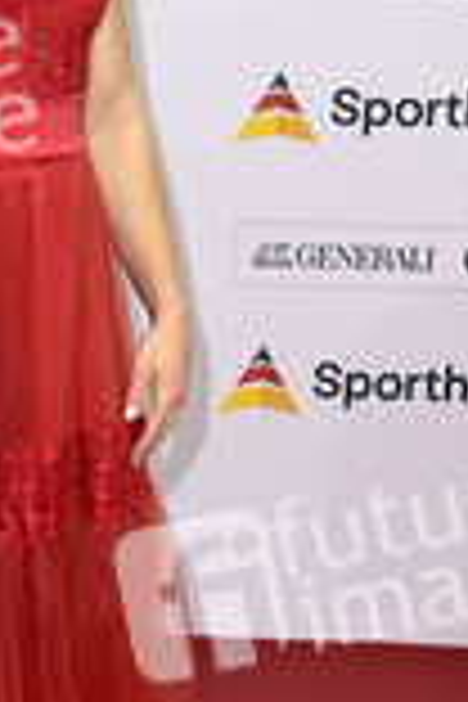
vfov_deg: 16.7
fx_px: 2398
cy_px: 351
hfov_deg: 11.0
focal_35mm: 123
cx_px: -63
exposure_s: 1/250
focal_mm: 48
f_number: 5.6
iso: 500
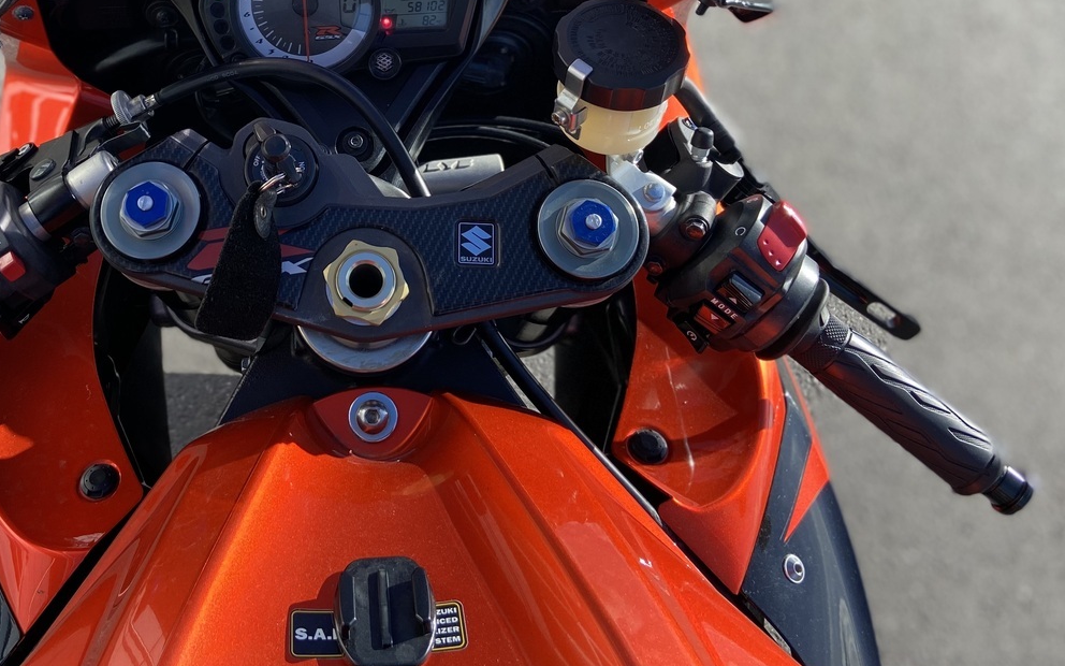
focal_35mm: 40
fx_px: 1161
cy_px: 120
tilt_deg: -46.9
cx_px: 344
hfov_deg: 48.3
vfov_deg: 31.1
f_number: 1.8
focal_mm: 4.25
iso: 32
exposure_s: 1/845
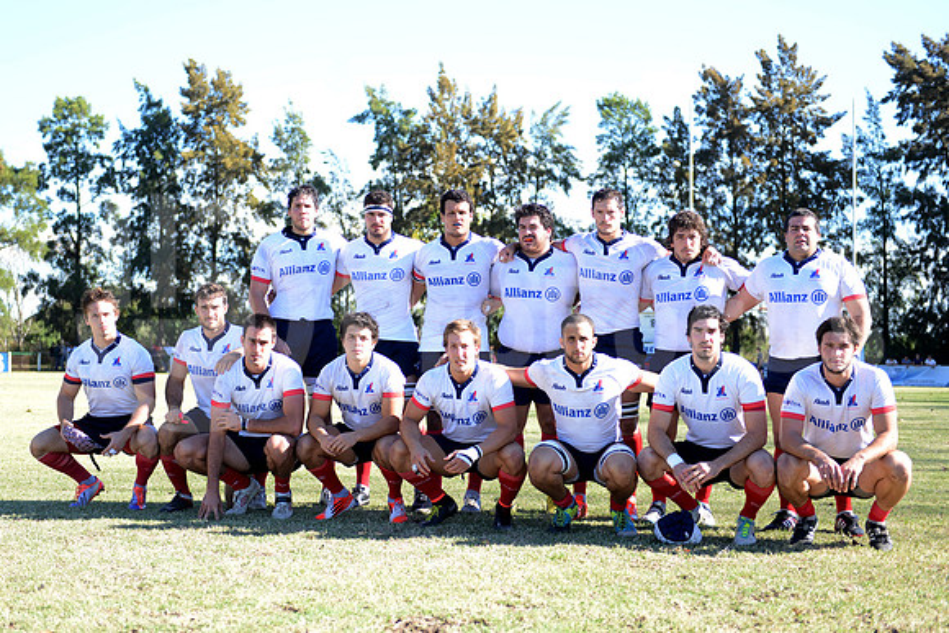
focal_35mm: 48
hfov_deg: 41.1
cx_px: 474
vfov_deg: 28.1
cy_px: 316
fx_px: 1266
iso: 250
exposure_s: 1/800
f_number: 2.8
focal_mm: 48
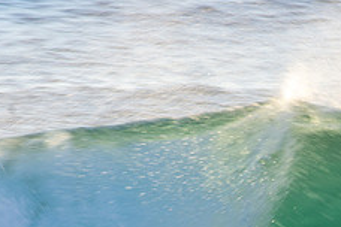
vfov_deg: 0.7
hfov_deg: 1.1
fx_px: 18053
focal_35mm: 1906
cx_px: 295
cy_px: 287
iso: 100
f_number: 11
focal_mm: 500
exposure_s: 1/60
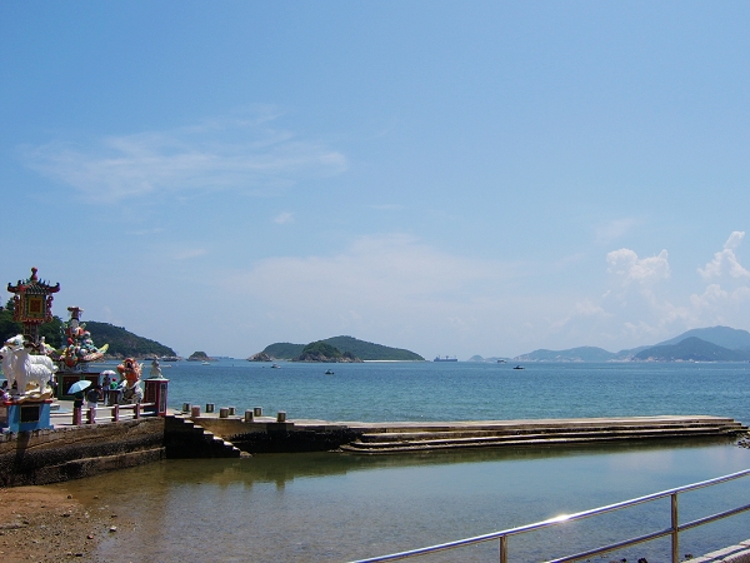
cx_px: 375
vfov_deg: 45.4
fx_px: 672
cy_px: 282
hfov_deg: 58.4
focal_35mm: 31
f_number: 6.7
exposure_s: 1/353
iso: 50
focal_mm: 8.13
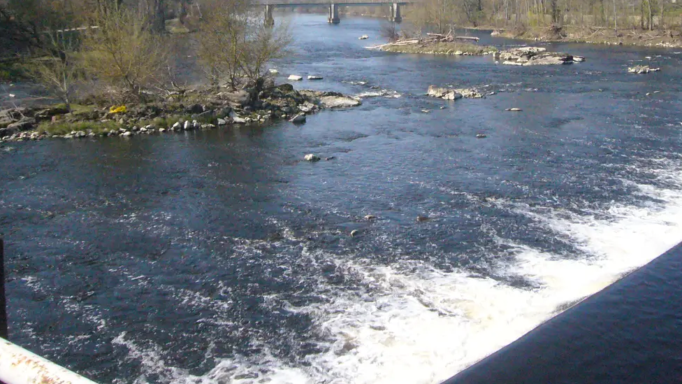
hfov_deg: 50.1
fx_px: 723
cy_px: 68
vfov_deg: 28.9
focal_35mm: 40
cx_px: 417
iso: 400
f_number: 5.6
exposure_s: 1/1300
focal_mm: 4.6
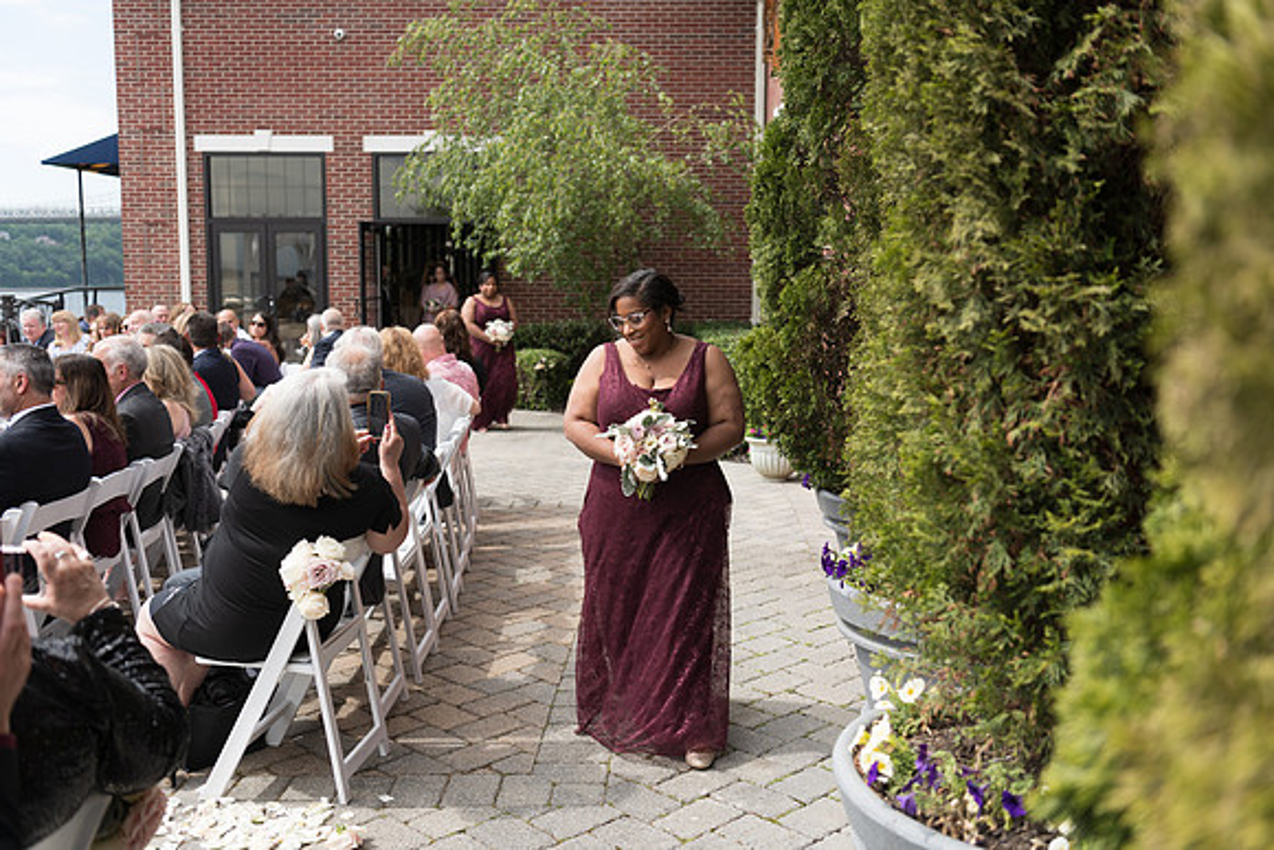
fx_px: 1203
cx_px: 637
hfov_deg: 55.8
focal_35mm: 34
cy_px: 425
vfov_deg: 38.9
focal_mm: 34
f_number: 2.8
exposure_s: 1/640
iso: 64
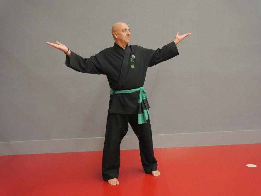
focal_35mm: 36
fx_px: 271
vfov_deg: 39.7
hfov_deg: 51.4
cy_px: 98
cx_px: 130
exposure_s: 1/60
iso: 2000
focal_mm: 18
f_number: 3.9
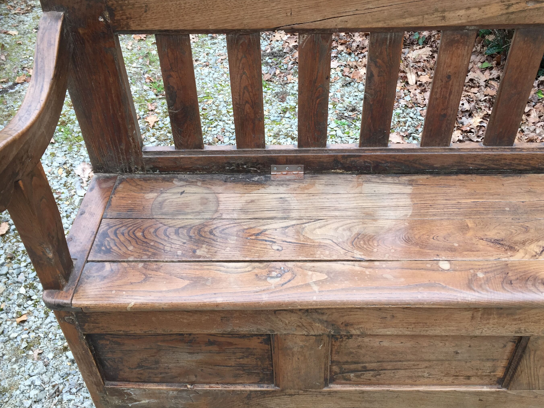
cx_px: 286
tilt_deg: -43.8
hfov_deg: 52.6
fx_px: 550
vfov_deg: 40.7
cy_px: 209
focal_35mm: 35
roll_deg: -0.4
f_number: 2.2
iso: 40
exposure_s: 1/100
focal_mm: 4.15
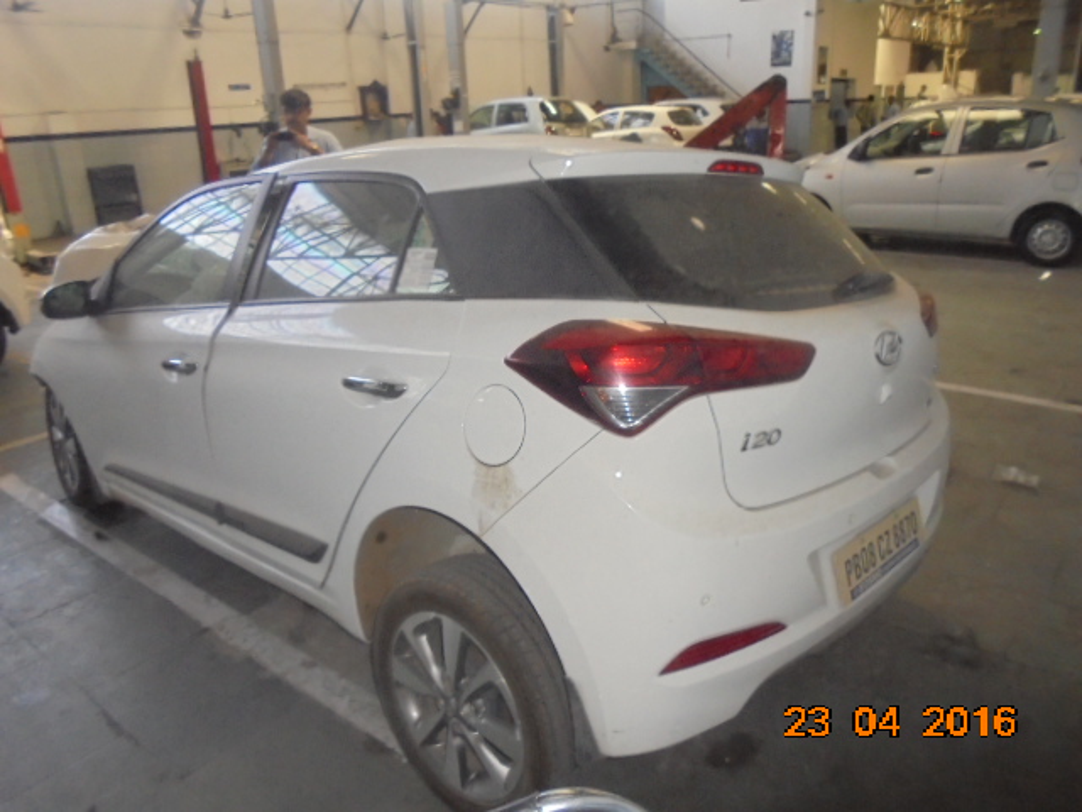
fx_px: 813
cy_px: 406
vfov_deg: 53.1
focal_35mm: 26
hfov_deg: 67.3
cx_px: 541
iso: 400
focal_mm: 4.6
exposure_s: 1/100
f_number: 3.5
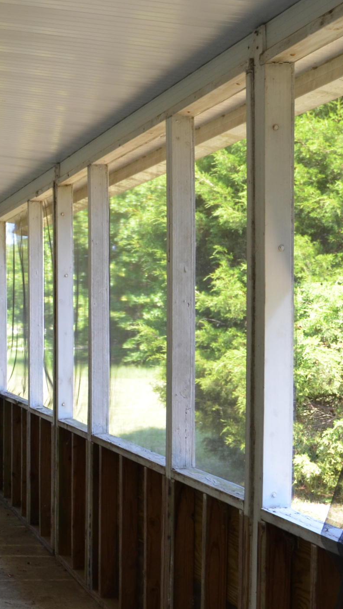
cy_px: 358
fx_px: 970
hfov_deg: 17.2
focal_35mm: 60
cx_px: -229
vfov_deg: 34.8
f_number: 5.6
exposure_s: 1/100
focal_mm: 18
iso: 400
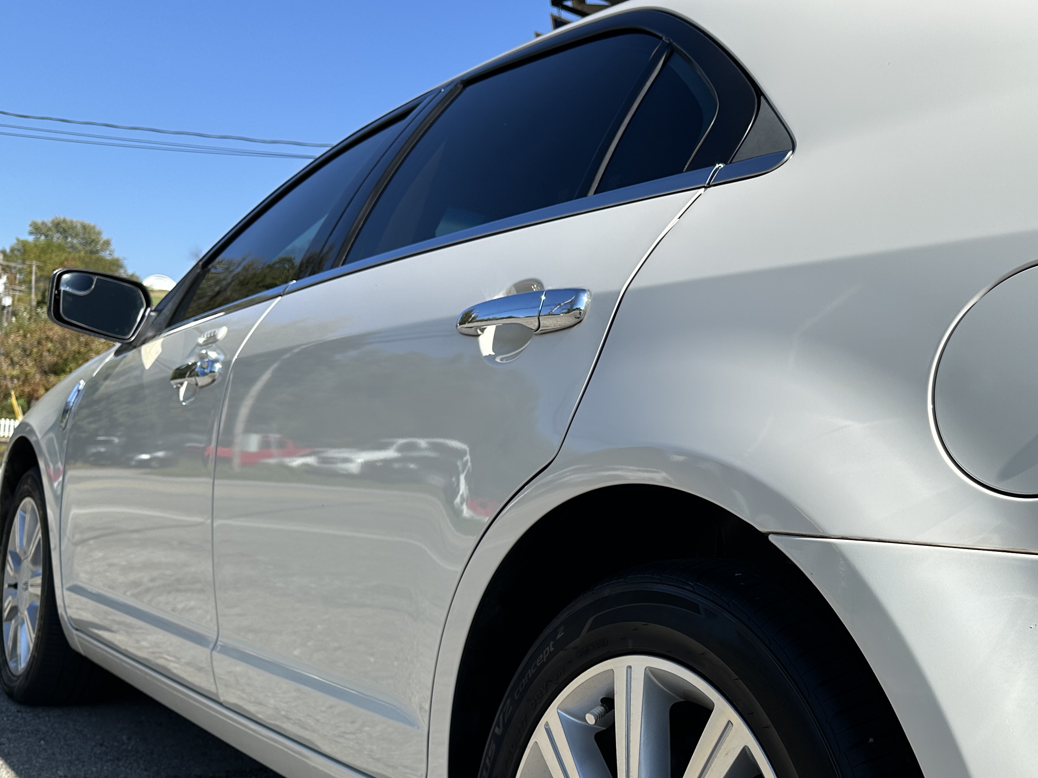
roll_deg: -5.6
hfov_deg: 47.5
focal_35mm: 38
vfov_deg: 37.4
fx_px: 1139
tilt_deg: -2.2
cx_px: 754
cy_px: 497
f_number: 1.78
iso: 80
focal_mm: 6.86
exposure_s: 1/4348
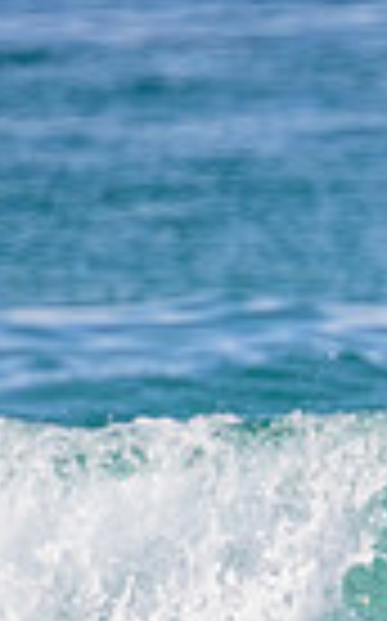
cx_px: 1053
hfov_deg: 0.4
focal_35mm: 3418
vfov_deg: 0.6
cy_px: 812
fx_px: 57800
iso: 2000
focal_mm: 800
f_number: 11
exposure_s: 1/2000
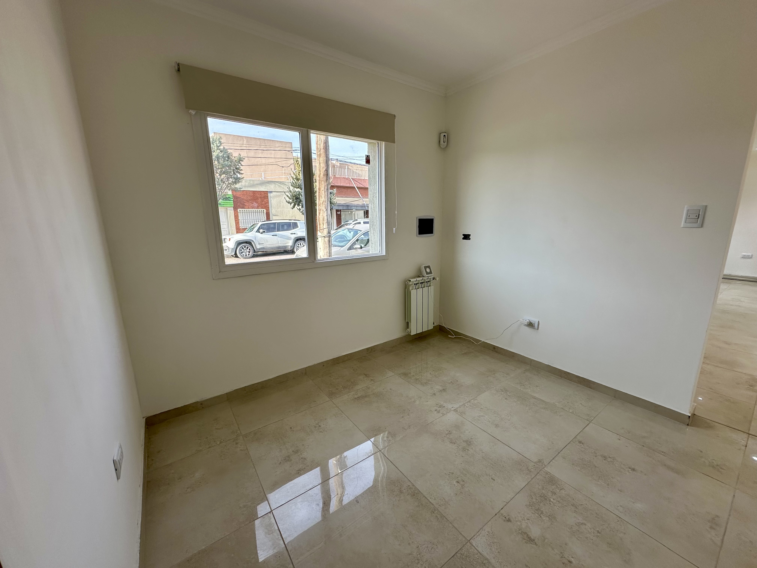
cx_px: 378
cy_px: 284
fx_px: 306
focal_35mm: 14
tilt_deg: -11.9
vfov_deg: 85.7
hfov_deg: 102.1
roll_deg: +0.9
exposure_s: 1/197
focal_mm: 2.22
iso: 40
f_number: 2.2
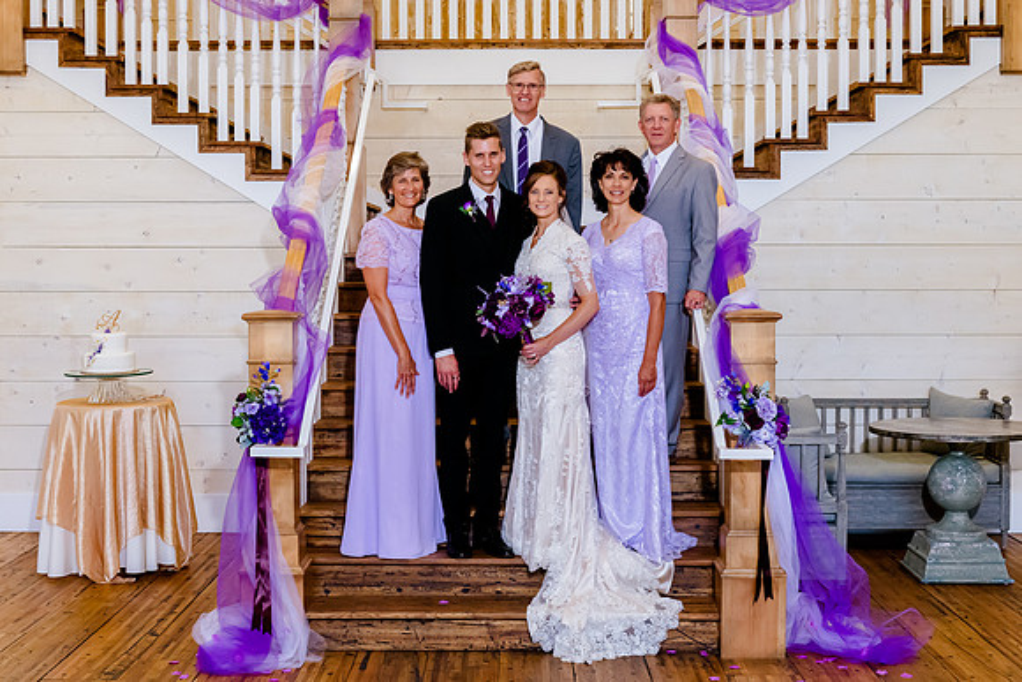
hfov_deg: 37.4
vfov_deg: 25.4
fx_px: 1510
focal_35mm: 53
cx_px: 485
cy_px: 316
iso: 2500
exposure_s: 1/200
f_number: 6.3
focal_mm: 48
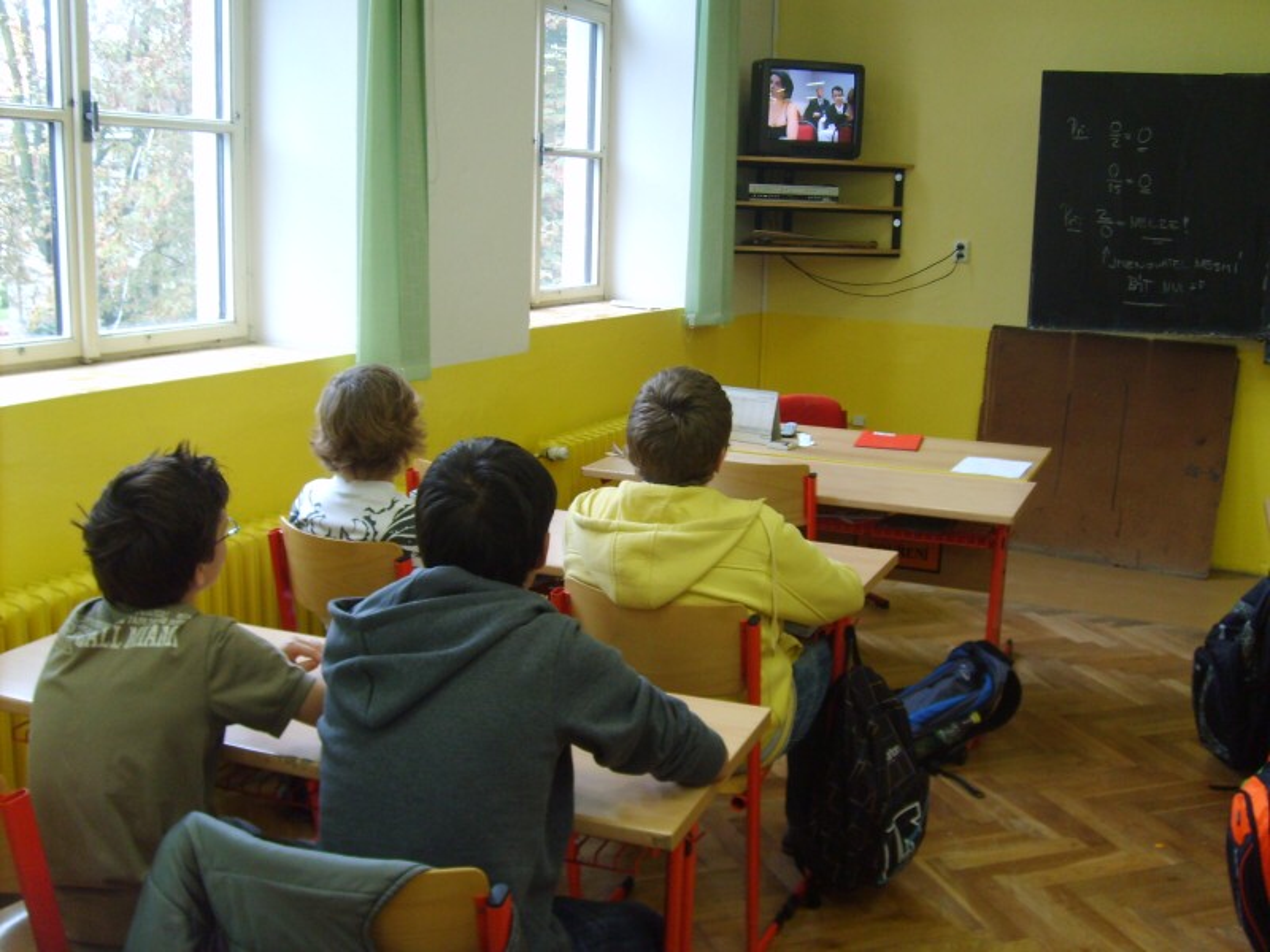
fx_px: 1284
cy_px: 476
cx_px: 635
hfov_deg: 52.6
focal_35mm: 35
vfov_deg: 40.7
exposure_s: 1/30
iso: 93
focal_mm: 5.8
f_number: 2.8
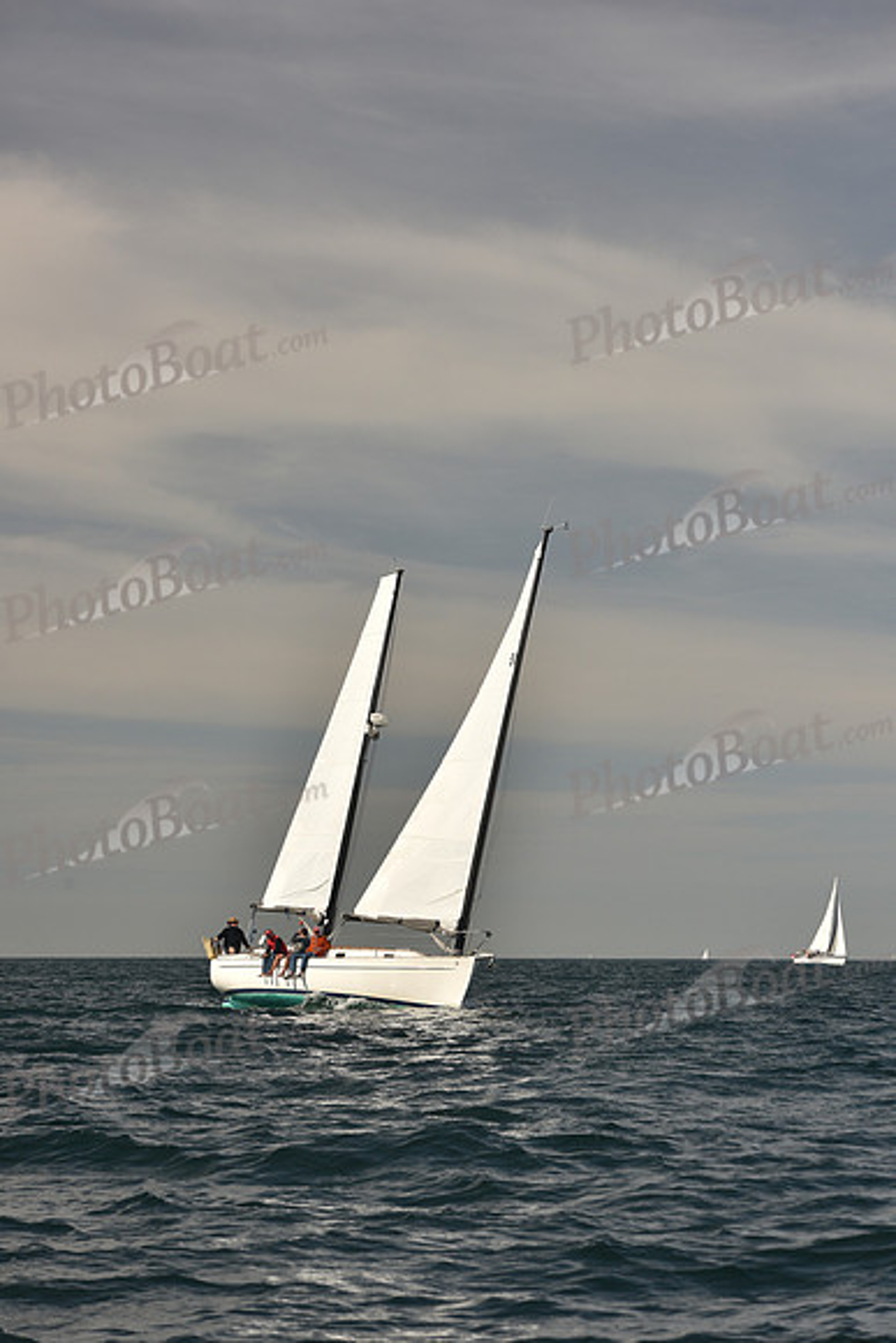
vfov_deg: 20.4
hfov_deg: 13.7
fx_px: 3731
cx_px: 448
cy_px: 672
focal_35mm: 100
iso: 250
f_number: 8
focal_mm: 100
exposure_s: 1/640
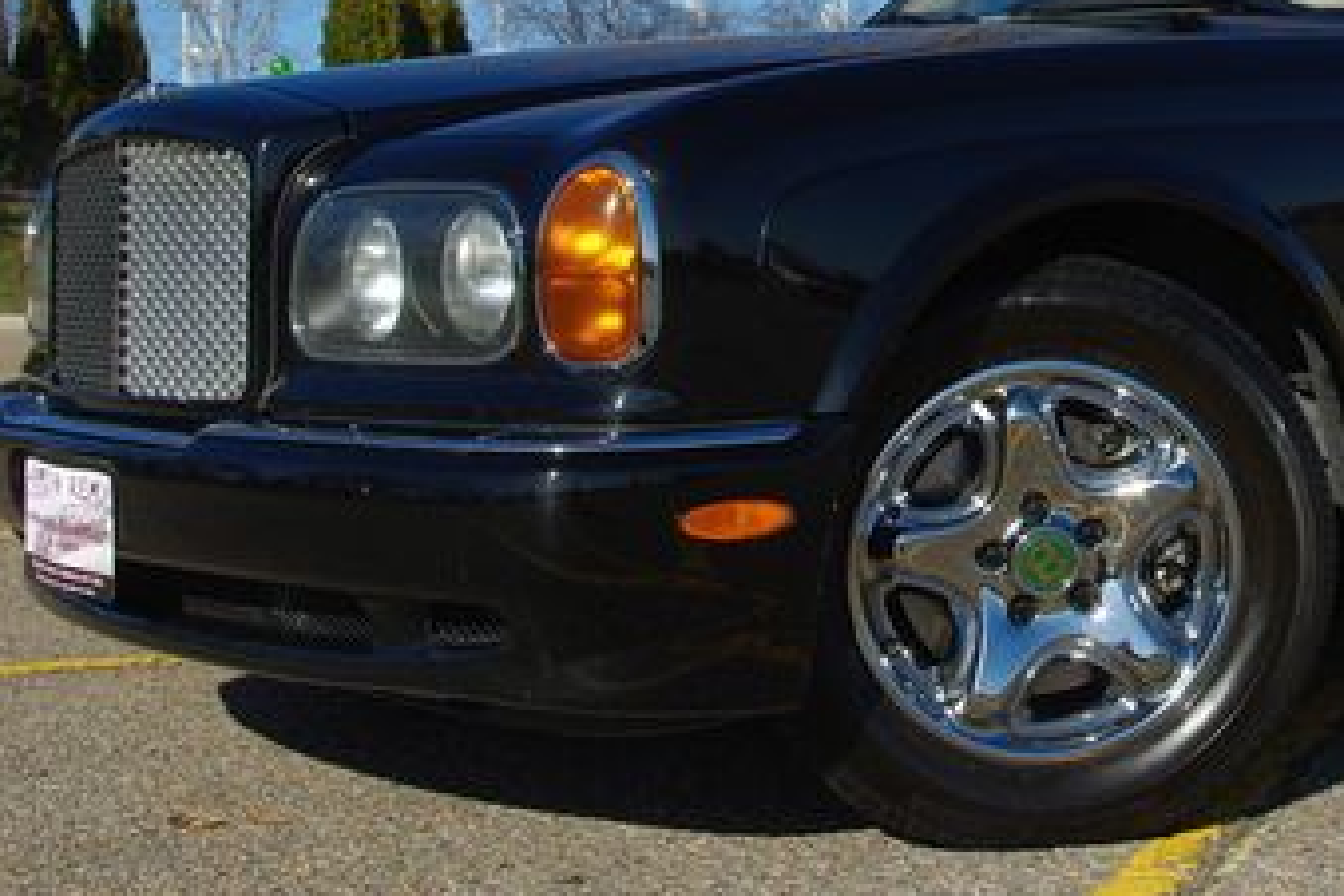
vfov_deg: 19.8
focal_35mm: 68
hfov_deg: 28.6
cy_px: 161
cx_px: 1197
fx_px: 2538
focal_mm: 24.38
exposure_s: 1/350
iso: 100
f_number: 8
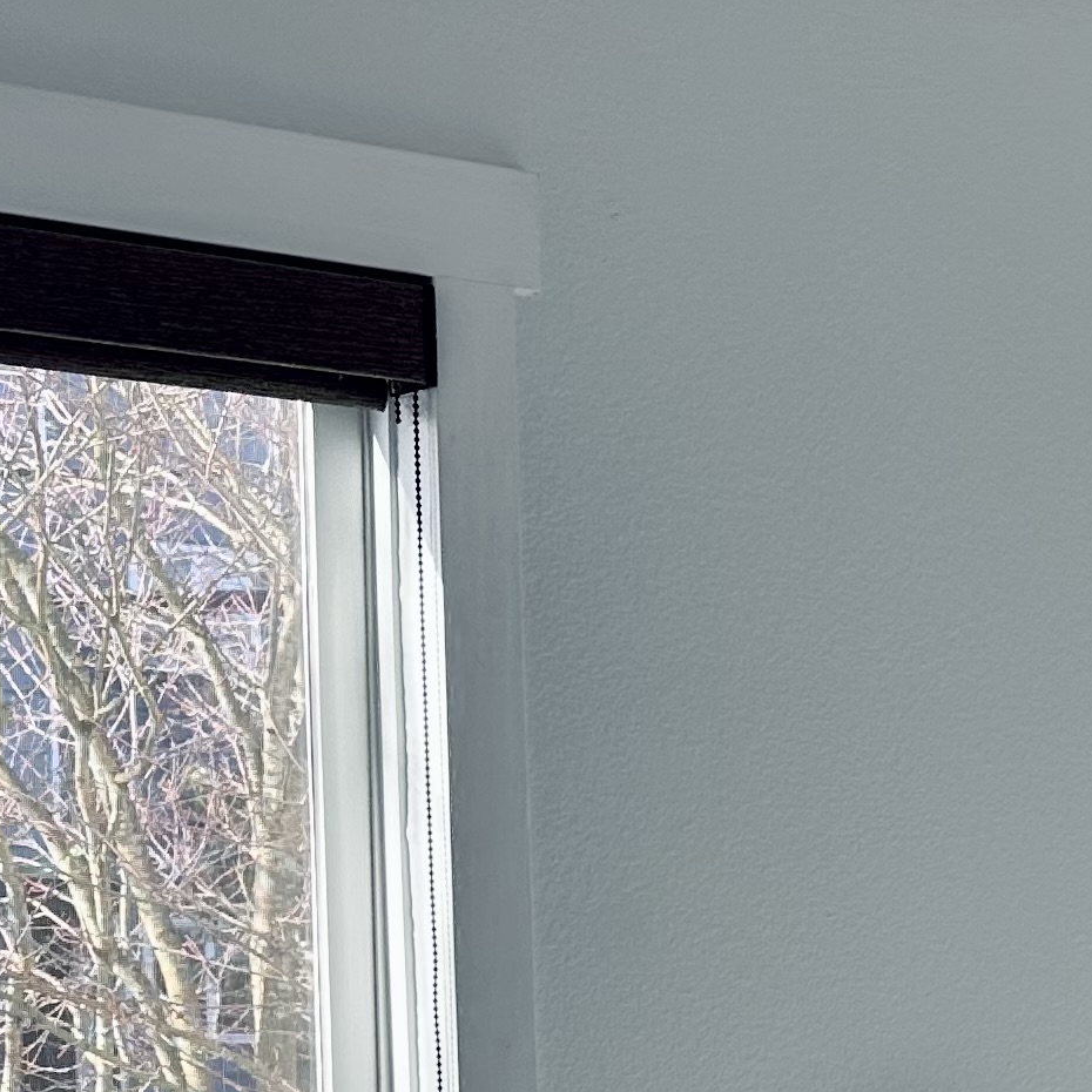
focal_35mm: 92
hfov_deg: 17.2
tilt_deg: -5.0
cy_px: 1309
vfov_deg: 18.0
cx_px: 1588
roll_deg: -0.5
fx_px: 3284
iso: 64
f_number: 1.78
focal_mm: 6.86
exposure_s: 1/192
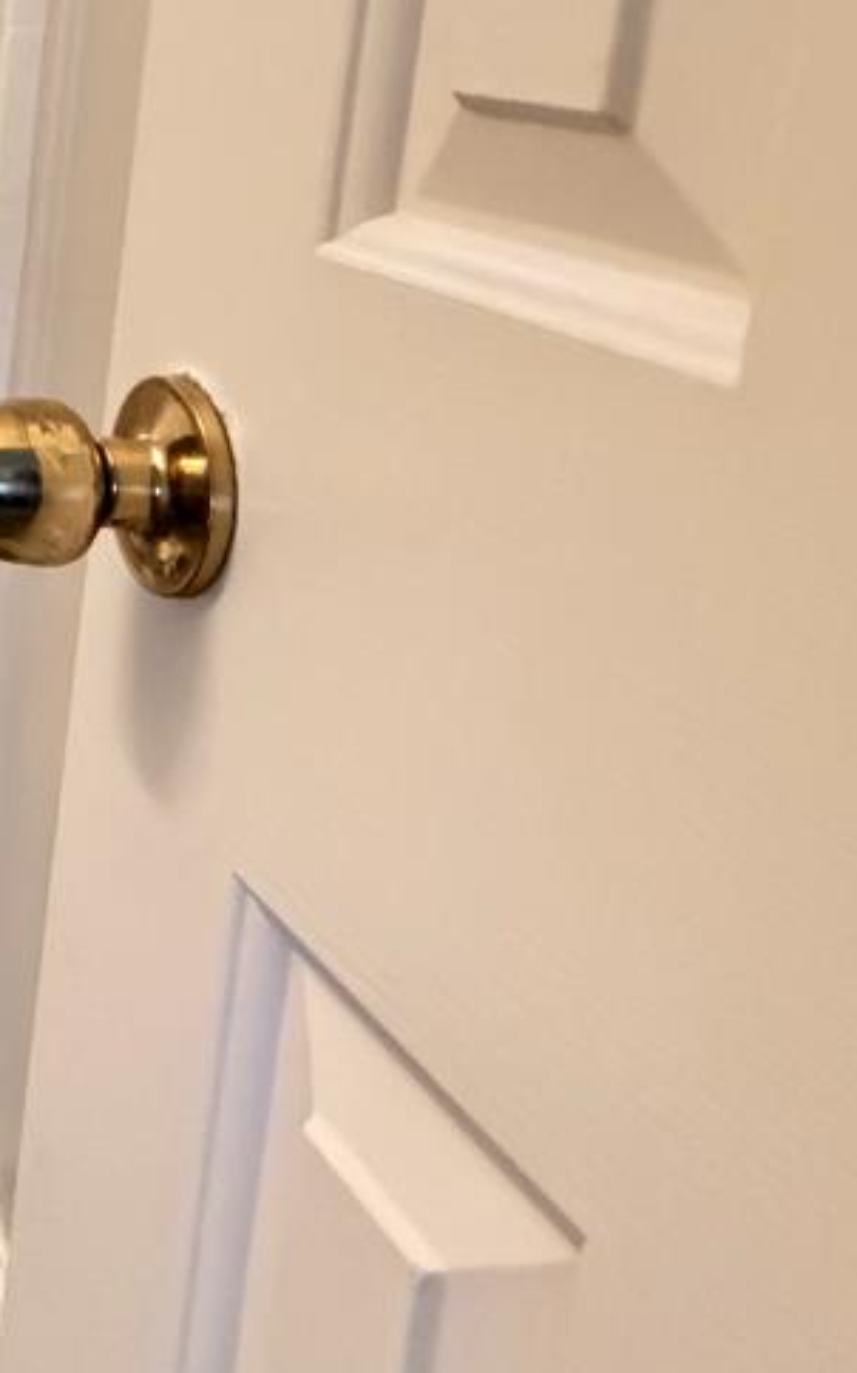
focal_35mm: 46
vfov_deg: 41.2
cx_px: -1076
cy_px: 231
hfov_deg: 16.3
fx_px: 1721
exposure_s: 1/60
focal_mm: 2.22
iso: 1000
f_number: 2.2
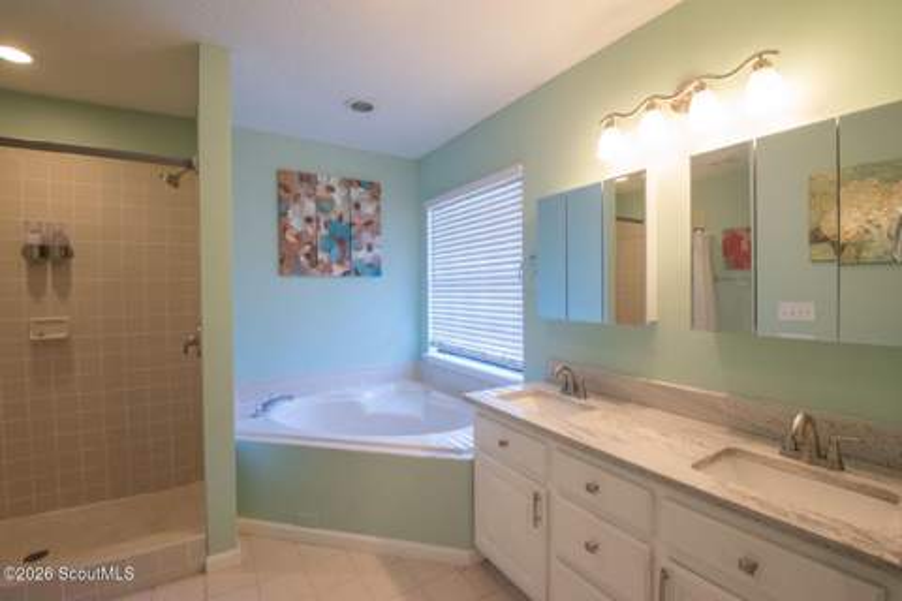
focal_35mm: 15
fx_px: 376
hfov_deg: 100.4
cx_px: 451
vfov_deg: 77.3
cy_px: 300
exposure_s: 1/30
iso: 1250
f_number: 8
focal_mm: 10
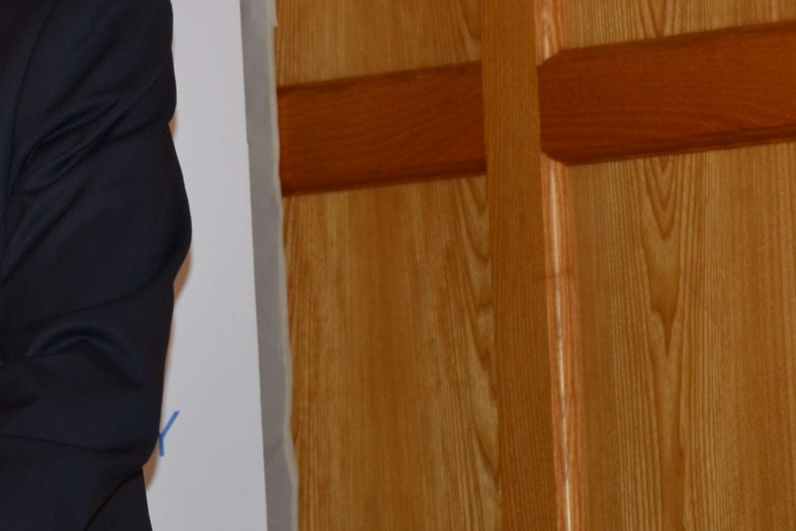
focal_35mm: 348
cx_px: -240
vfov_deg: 3.9
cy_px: -82
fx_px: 7702
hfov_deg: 5.9
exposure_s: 1/60
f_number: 5.6
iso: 400
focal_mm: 85
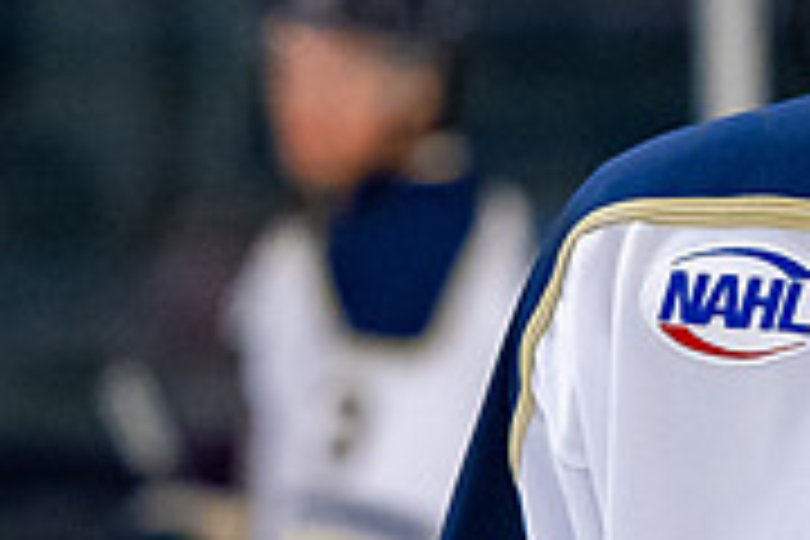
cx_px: 1123
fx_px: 21081
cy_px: -83
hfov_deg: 2.2
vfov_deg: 1.5
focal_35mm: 937
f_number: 3.5
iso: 2200
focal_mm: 130
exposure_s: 1/800
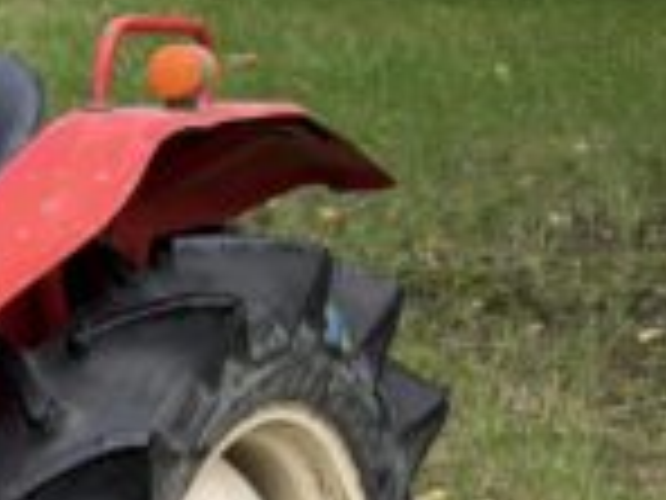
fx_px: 3732
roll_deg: -2.0
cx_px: -554
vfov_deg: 7.6
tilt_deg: -13.5
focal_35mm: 194
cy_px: 617
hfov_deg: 9.7
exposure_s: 1/669
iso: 64
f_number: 1.78
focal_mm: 6.76
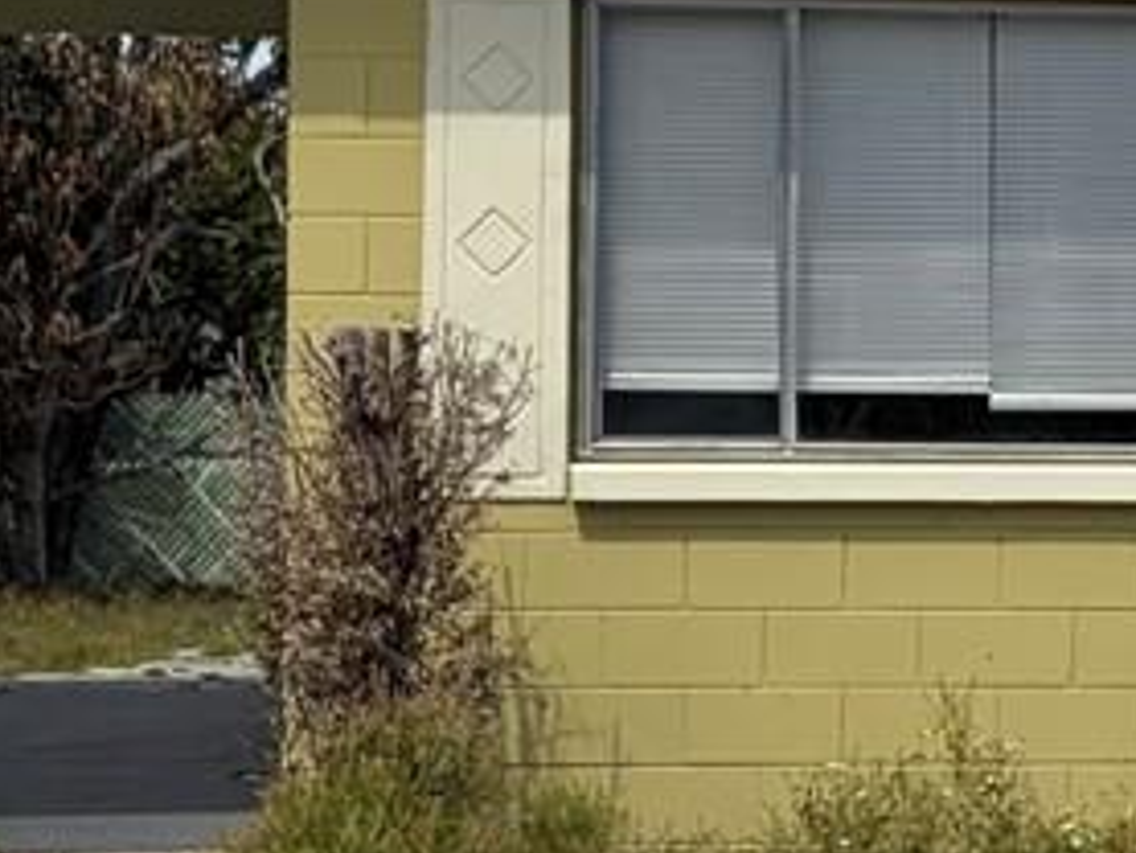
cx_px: 1550
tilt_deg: +0.2
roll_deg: +0.9
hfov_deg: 12.7
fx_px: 4925
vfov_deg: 9.9
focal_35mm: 150
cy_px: 336
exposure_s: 1/7813
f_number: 1.6
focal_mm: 5.96
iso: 64
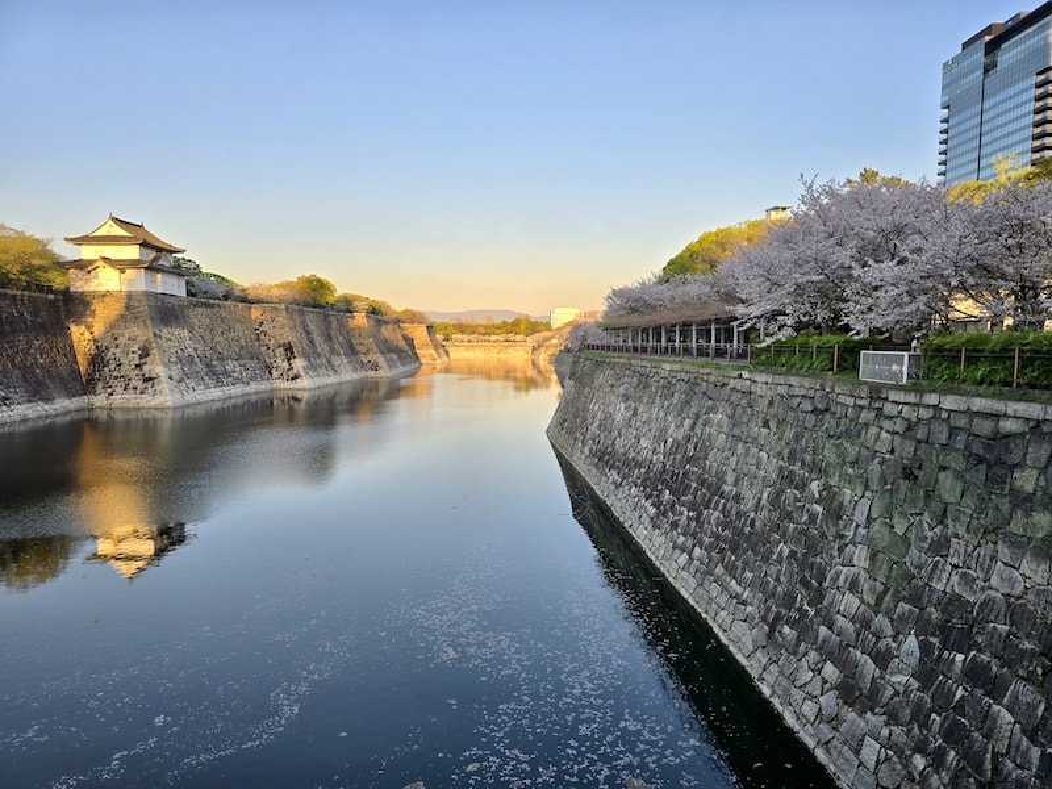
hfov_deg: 73.9
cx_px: 526
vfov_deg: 58.9
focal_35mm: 23
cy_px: 394
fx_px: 699
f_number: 1.7
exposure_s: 1/209
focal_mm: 6.3
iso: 12
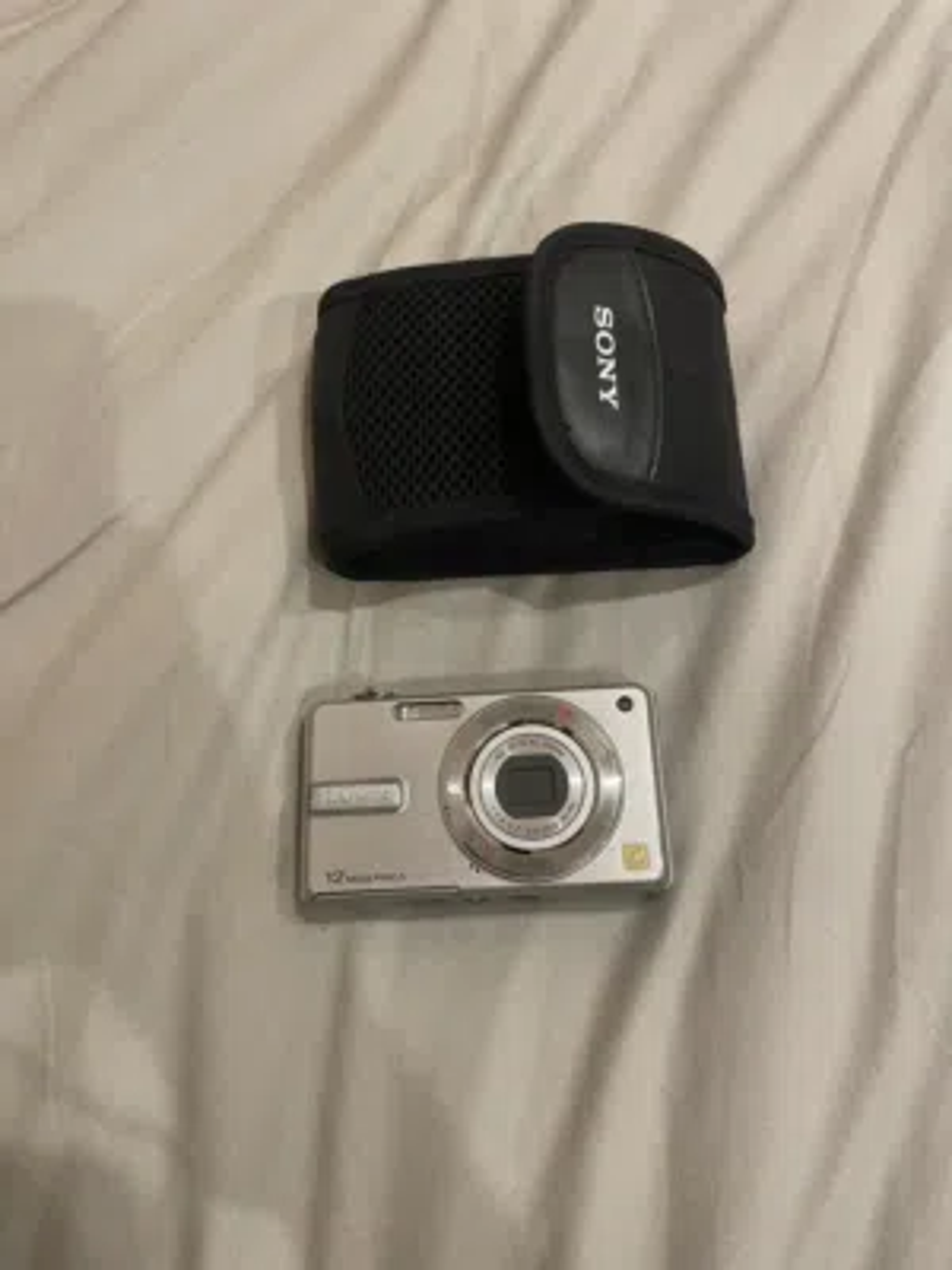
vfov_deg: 67.3
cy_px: 635
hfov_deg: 53.1
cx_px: 476
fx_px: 953
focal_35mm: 26
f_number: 1.6
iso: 320
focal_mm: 4.2
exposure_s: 1/50
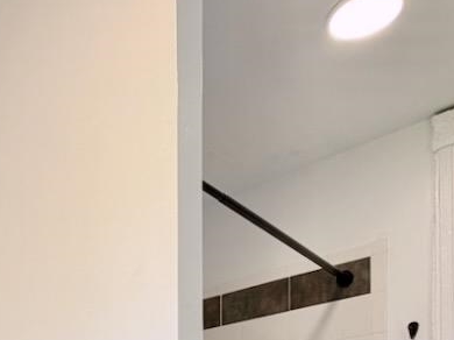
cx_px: 1
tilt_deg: -2.0
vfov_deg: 24.0
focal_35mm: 46
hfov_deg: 37.0
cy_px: 525
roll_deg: +1.2
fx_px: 603
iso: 125
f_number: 2.2
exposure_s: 1/120
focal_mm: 2.22
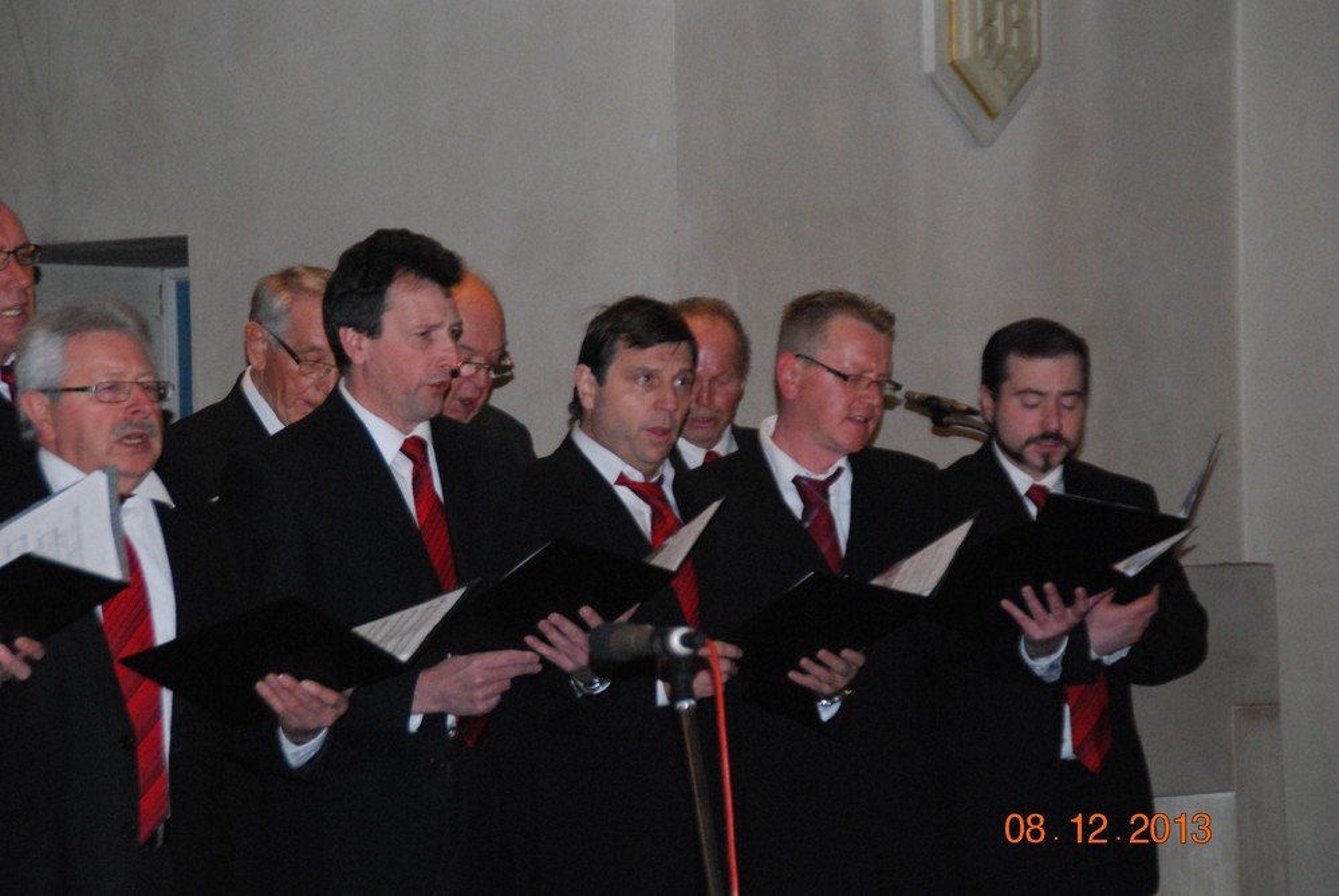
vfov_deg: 9.4
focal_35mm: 147
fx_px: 5475
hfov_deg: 13.9
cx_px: 670
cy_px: 448
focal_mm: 98
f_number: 5.6
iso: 1600
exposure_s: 1/60
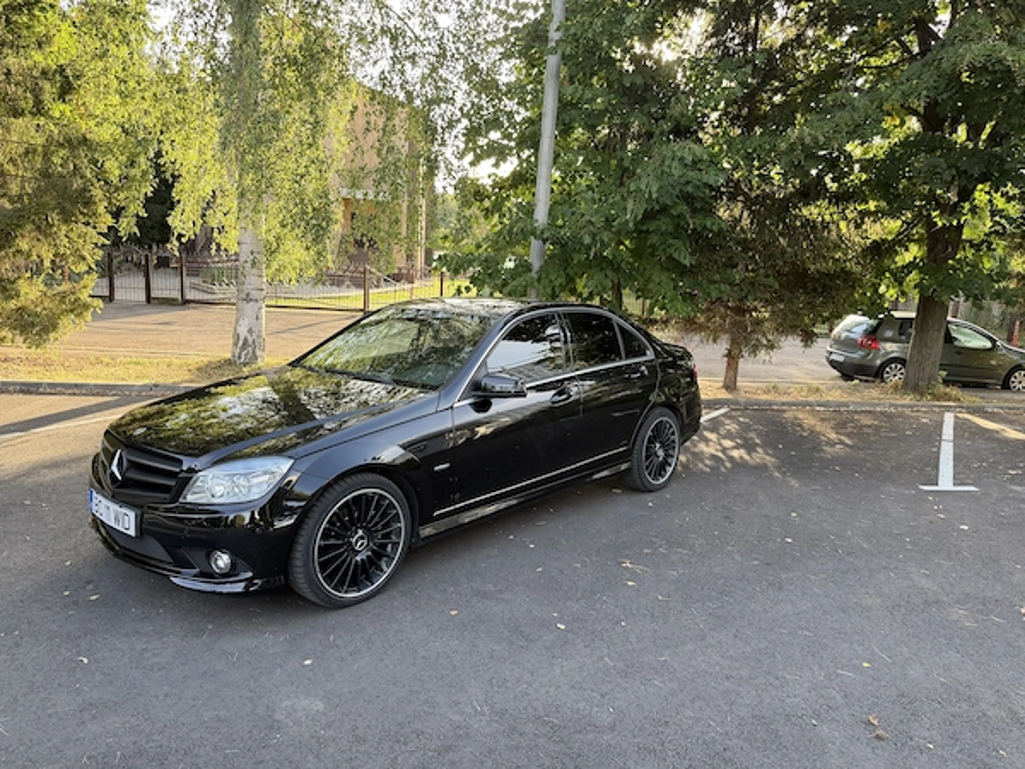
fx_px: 711
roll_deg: -2.6
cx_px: 512
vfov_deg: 56.8
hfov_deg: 71.6
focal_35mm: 24
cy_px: 384
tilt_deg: -12.0
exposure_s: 1/192
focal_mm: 6.76
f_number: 1.78
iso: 125
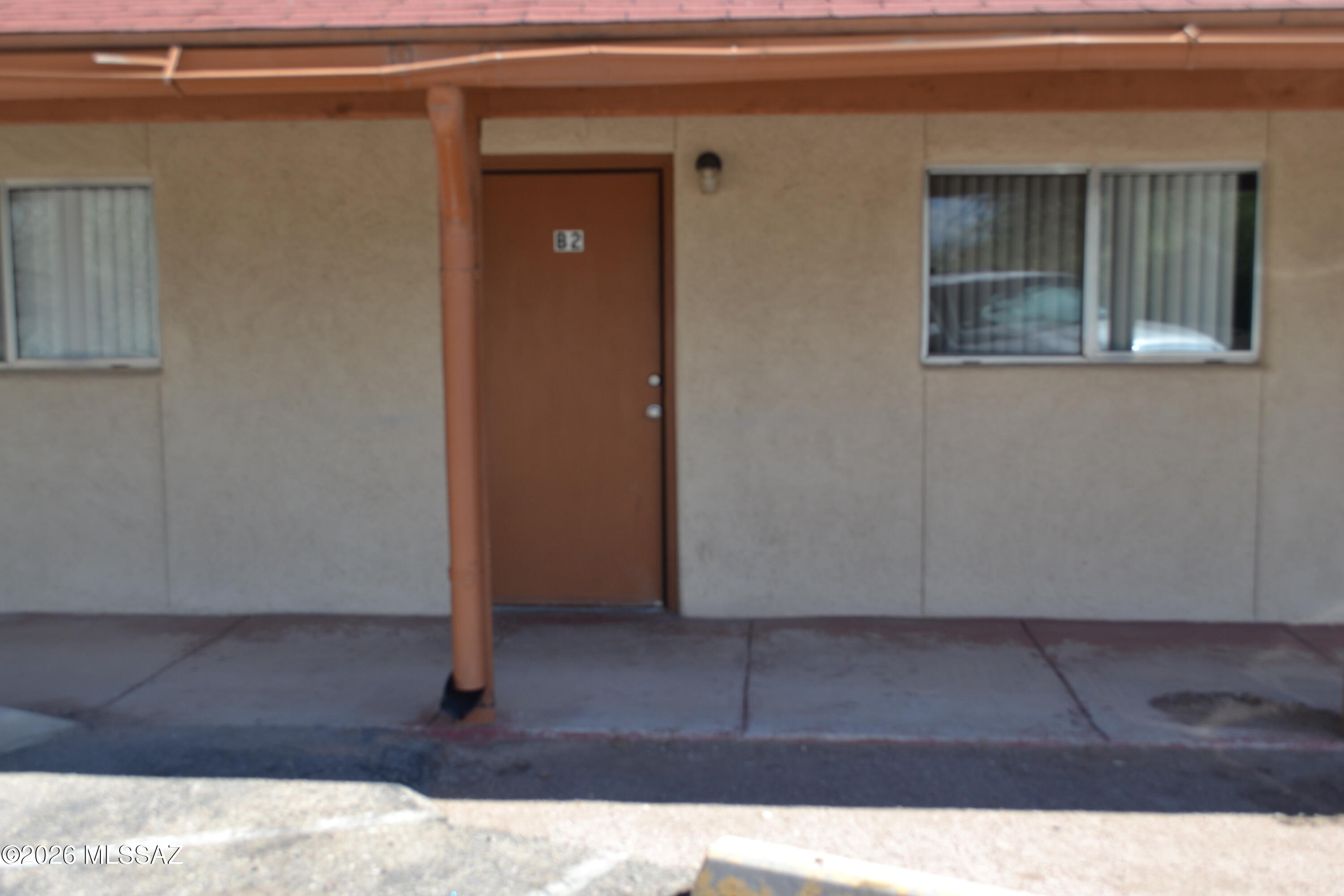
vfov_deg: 34.2
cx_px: 672
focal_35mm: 39
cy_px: 448
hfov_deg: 49.6
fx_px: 1456
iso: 100
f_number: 6.3
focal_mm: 26
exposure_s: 1/160
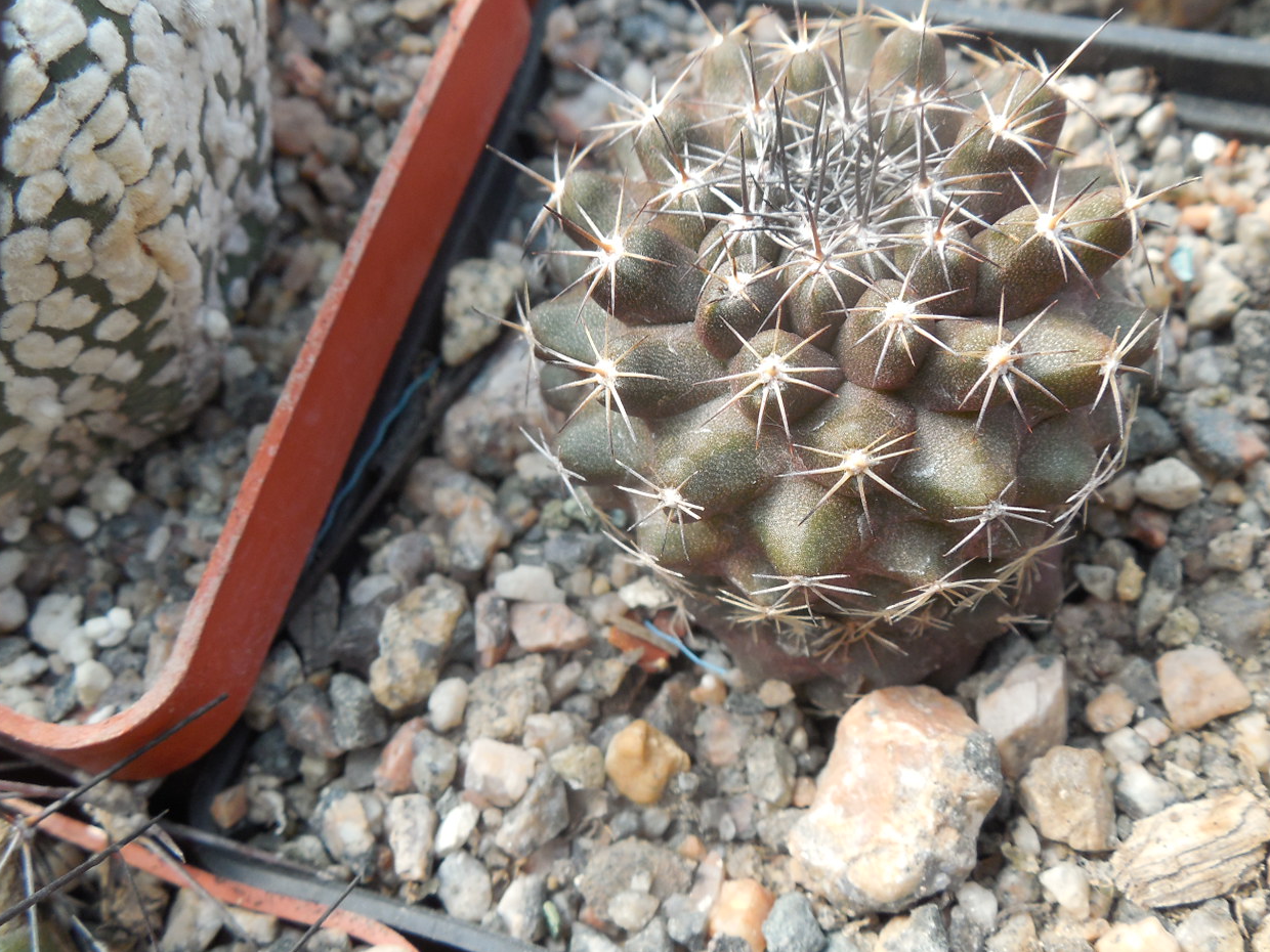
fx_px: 1468
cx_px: 674
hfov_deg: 46.8
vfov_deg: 36.0
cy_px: 466
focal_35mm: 40
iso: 125
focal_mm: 5.6
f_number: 3.6
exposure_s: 1/125
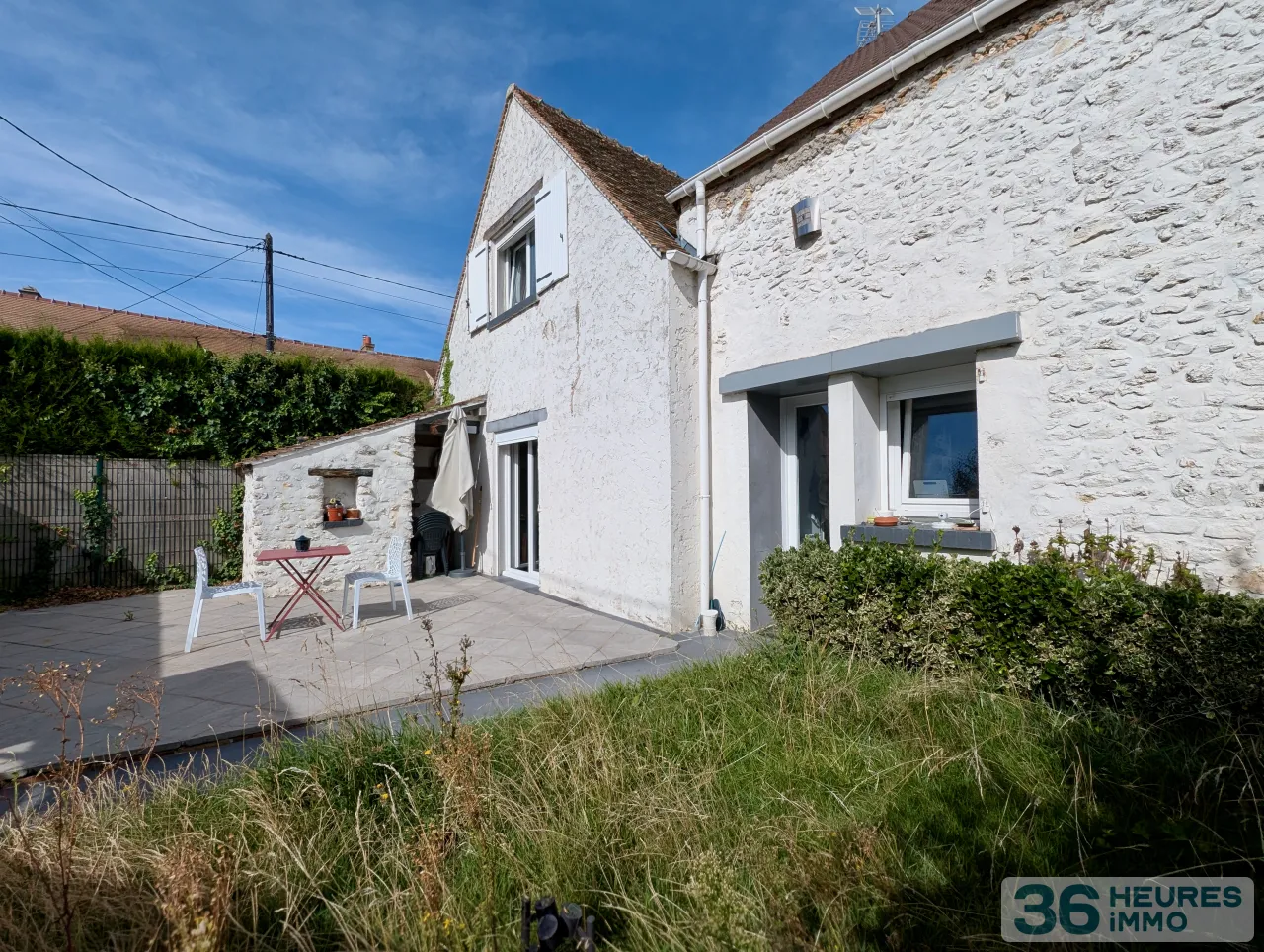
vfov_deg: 90.1
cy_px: 476
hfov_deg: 106.1
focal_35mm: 13
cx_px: 632
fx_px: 475
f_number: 2.2
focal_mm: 1.95
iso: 51
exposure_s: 1/2083
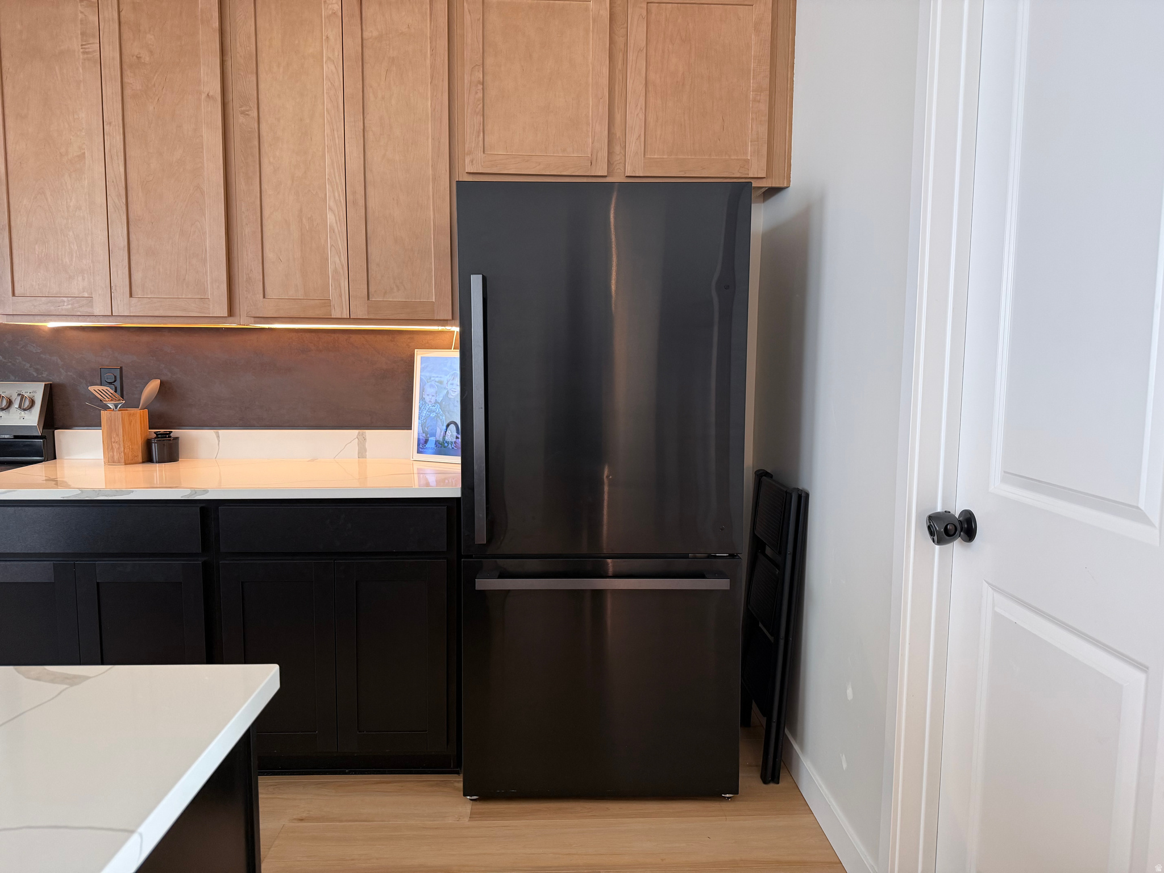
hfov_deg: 71.6
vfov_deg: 56.8
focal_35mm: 24
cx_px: 582
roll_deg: -0.3
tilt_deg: -5.6
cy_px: 436
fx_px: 807
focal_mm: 6.76
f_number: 1.78
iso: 200
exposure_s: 1/63
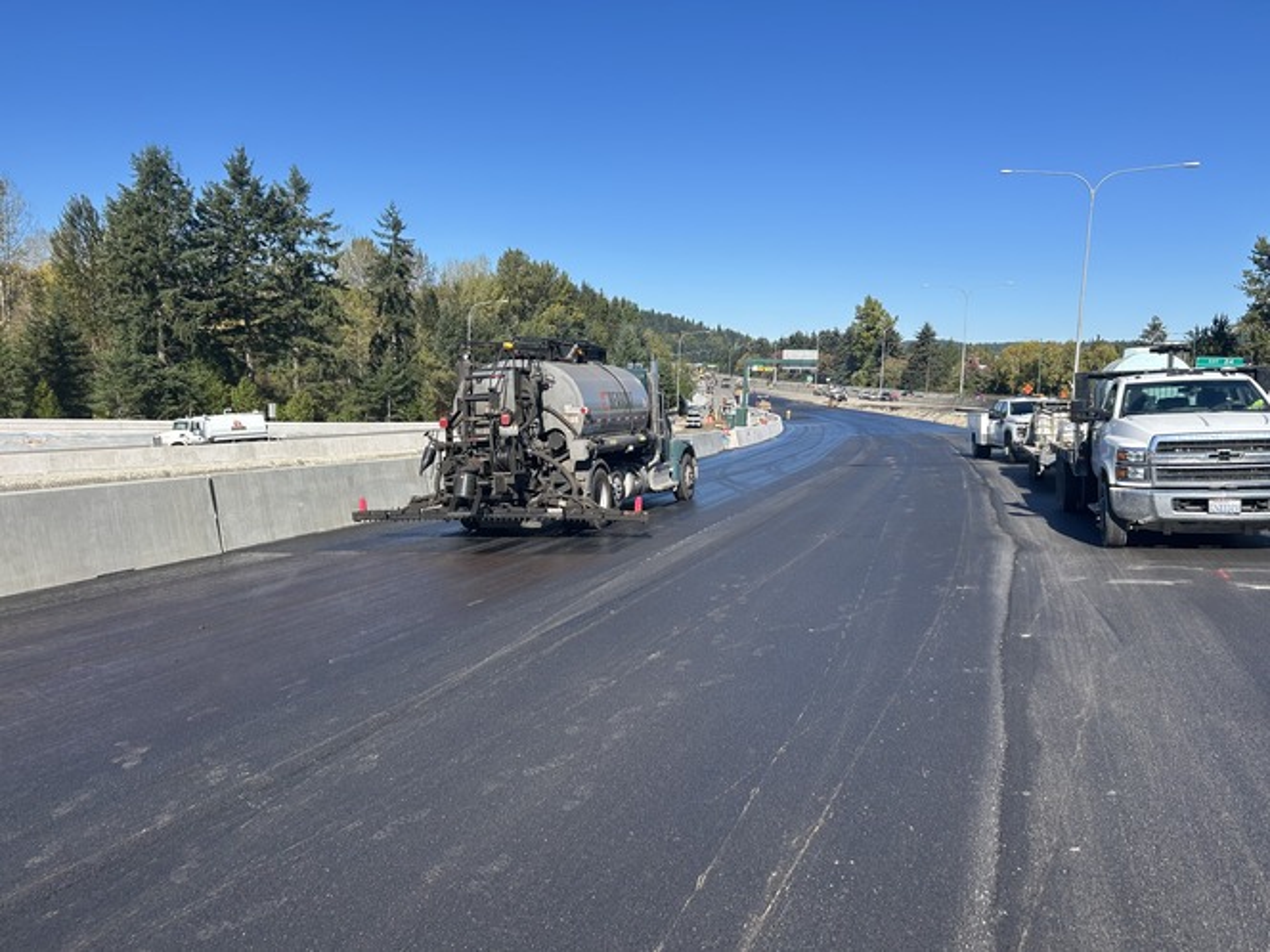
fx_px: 954
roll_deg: -1.4
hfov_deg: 67.3
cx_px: 635
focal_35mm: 26
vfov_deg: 53.1
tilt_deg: -6.4
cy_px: 476
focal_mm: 5.7
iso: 50
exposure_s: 1/3356
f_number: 1.5
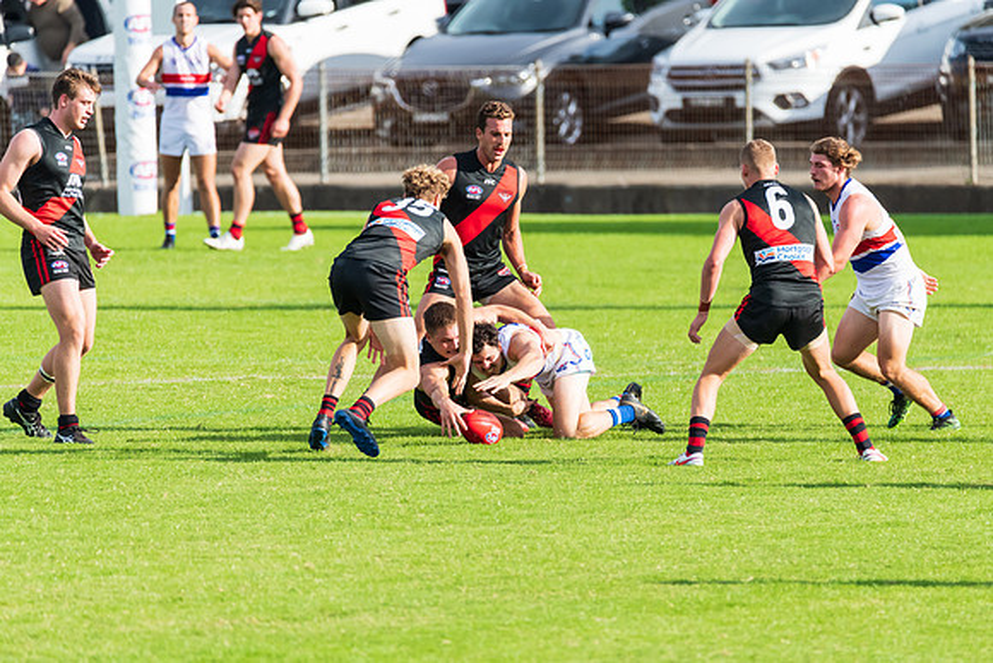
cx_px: 518
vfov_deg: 2.4
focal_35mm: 575
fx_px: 15871
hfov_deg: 3.6
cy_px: 346
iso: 1000
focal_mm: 550
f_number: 6.3
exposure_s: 1/2500
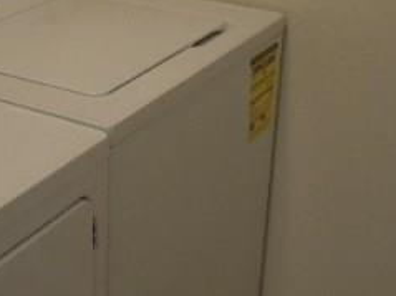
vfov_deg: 19.5
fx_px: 858
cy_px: 91
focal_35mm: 75
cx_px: 96
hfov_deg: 25.7
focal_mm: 5
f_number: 3.5
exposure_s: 1/30
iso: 400
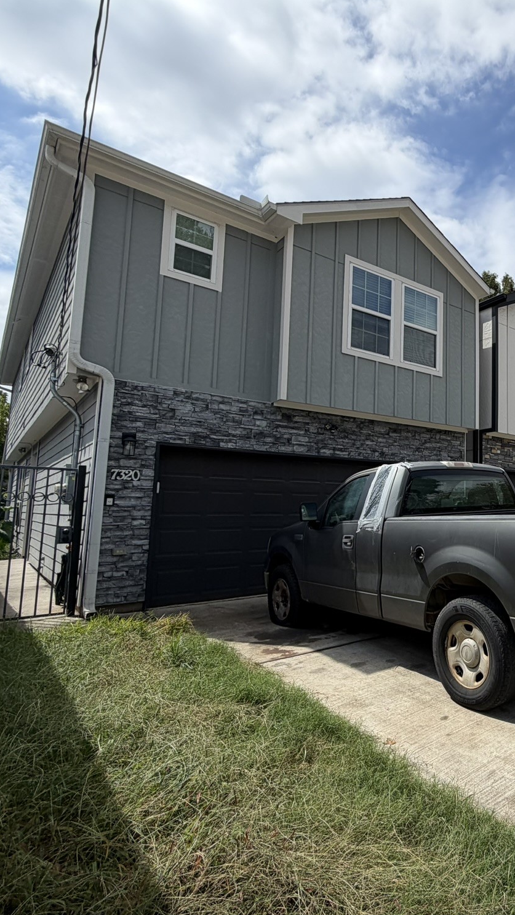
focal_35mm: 21
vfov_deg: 83.8
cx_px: 490
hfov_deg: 46.7
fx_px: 510
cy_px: 451
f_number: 2.2
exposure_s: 1/1125
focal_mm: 2.22
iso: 20
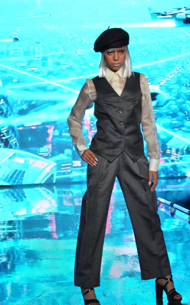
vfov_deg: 20.2
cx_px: 113
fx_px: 853
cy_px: 148
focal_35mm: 103
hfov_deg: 12.7
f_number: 4
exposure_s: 1/250
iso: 560
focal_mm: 60
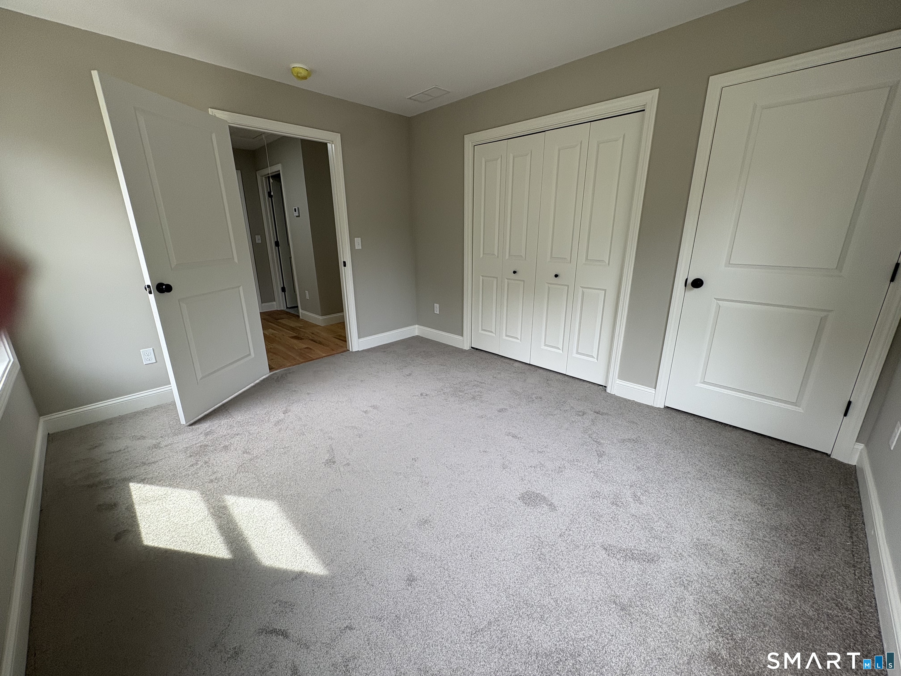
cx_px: 450
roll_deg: +0.4
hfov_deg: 102.1
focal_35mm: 14
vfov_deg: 85.7
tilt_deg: -17.4
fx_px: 364
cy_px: 338
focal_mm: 2.22
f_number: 2.2
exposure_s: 1/99
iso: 100
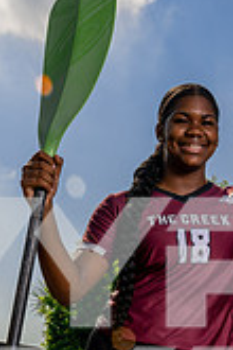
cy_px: 414
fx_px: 767
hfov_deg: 17.3
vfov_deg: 23.6
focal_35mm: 79
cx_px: 146
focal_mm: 29
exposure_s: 1/250
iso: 100
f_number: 11
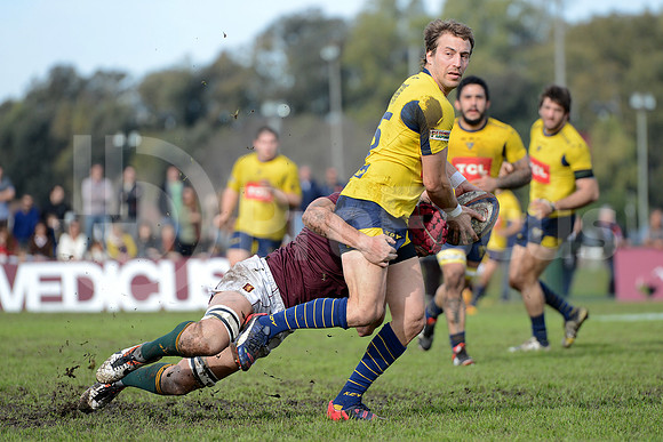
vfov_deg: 6.9
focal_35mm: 200
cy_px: 221
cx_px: 332
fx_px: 3684
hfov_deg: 10.3
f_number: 4
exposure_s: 1/2500
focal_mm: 200
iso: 500
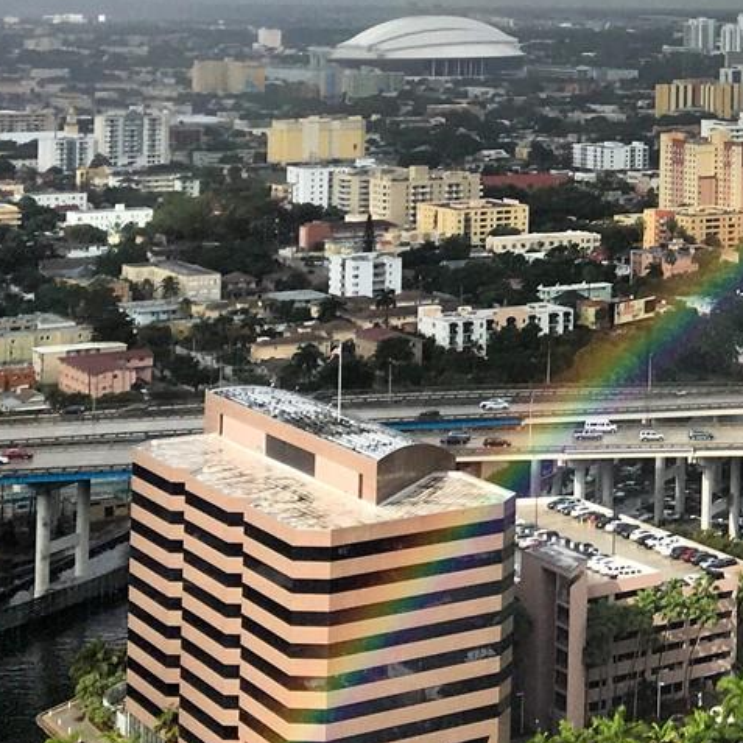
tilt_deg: +1.6
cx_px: 1125
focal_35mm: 86
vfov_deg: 19.5
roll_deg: -0.6
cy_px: -21
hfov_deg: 17.9
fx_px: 2088
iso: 25
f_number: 2.2
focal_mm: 4.15
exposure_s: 1/2198
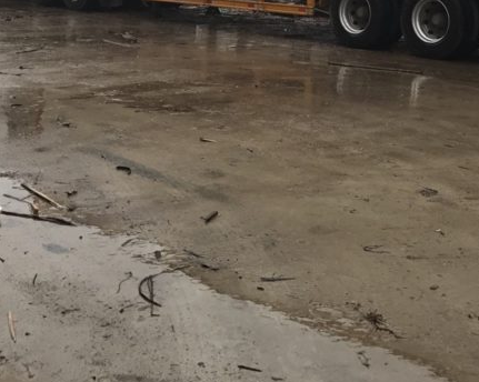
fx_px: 921
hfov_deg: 29.1
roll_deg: -0.6
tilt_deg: -2.8
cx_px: 300
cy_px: -38
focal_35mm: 65
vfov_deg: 22.2
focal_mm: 3.99
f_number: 1.8
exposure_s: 1/1389
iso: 20
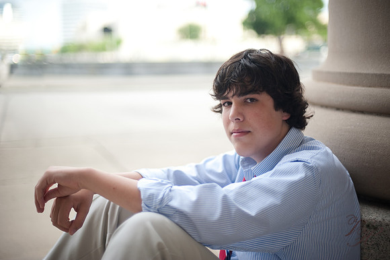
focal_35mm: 50
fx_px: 541
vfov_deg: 27.0
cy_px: 130
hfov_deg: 39.6
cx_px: 195
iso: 320
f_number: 1.4
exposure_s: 1/1250
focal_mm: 50
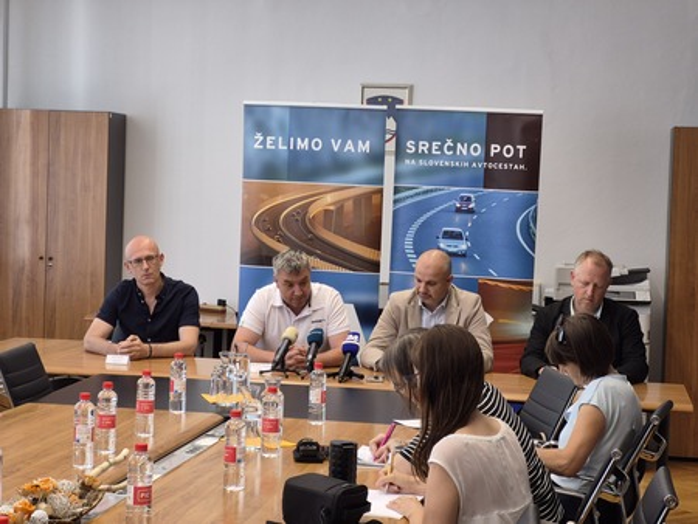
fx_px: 1392
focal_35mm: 69
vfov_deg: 21.3
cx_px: 349
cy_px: 262
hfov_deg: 28.1
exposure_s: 1/50
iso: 40
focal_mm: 7
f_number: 2.4
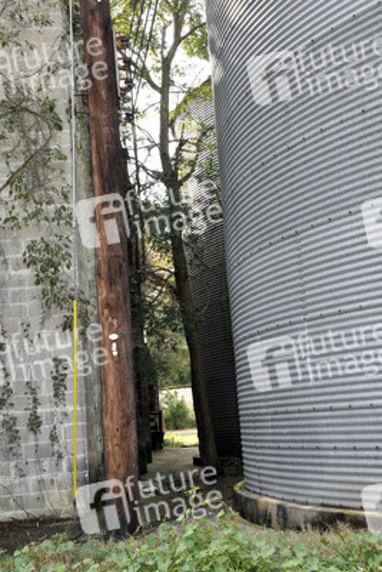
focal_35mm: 52
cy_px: 286
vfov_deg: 37.8
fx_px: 835
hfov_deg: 25.8
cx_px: 191
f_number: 16
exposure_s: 1/200
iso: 1000
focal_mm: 35
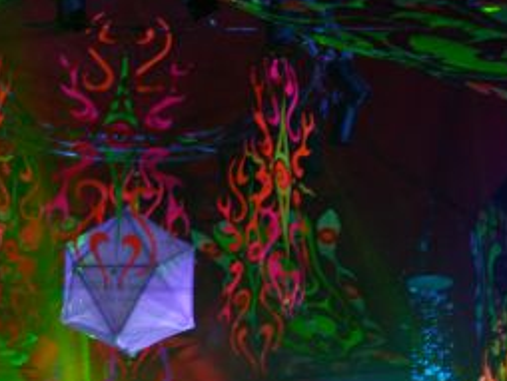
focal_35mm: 62
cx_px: 120
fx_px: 909
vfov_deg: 23.5
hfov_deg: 30.6
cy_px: 269
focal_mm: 8.9
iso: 200
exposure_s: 1.09
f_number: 2.8
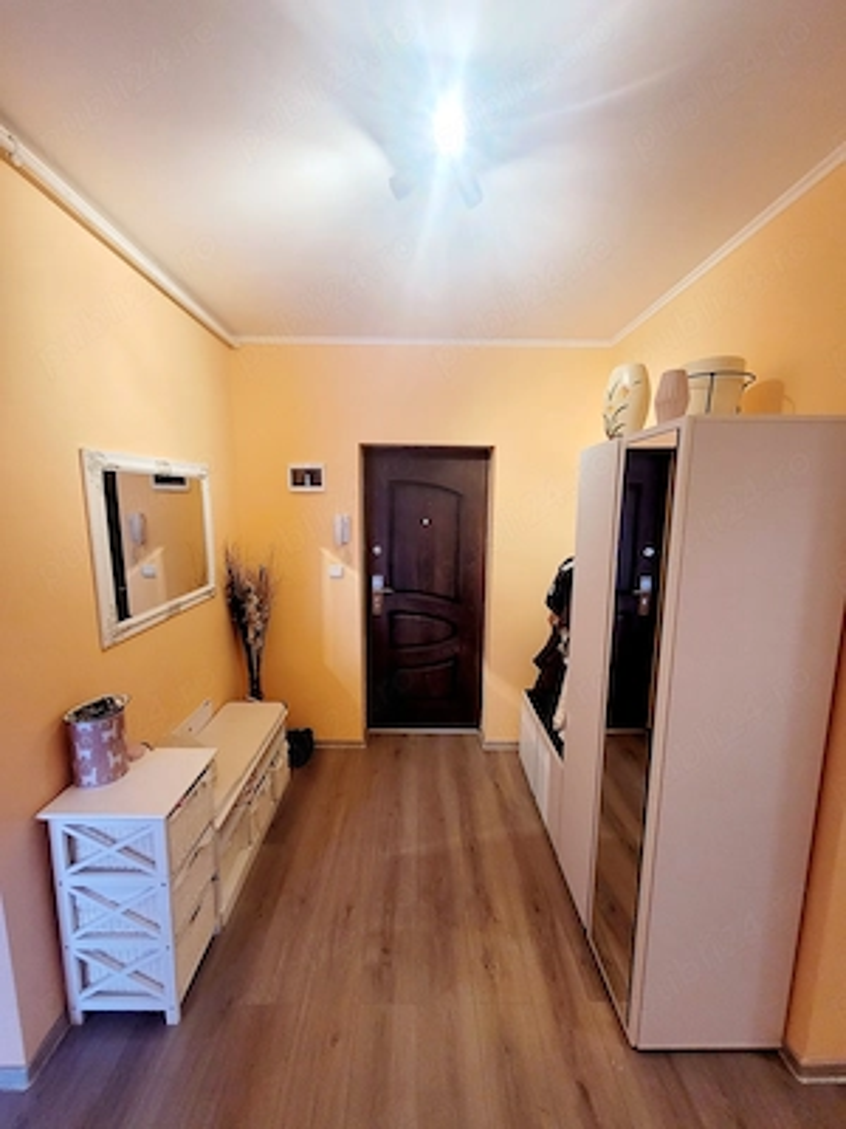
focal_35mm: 13
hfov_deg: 89.9
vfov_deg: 106.2
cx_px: 423
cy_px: 564
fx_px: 424
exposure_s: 1/50
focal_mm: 1.74
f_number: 2.2
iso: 200
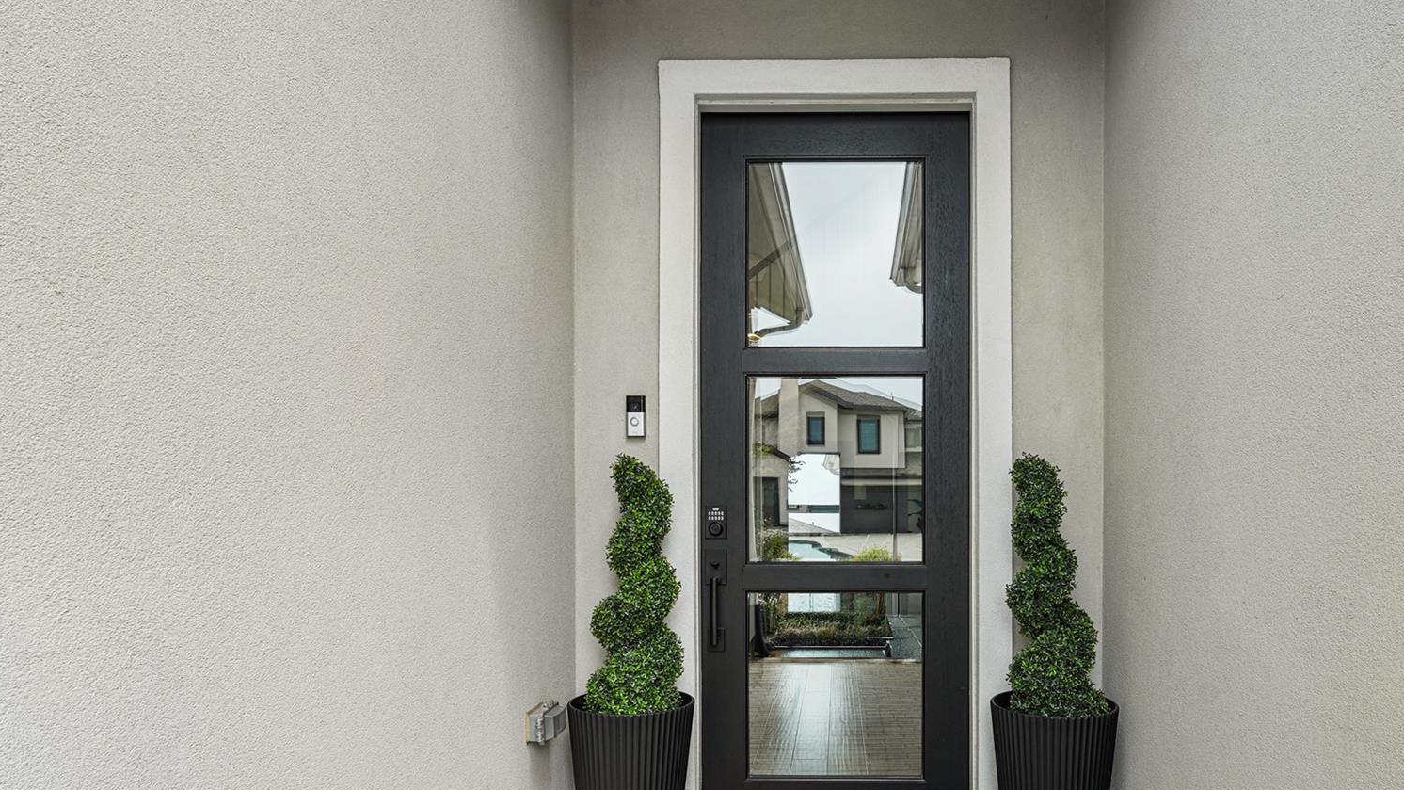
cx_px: 835
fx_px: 856
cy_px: 502
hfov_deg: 77.9
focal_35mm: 23
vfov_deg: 49.0
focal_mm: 16
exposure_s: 1/30
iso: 160
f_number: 8
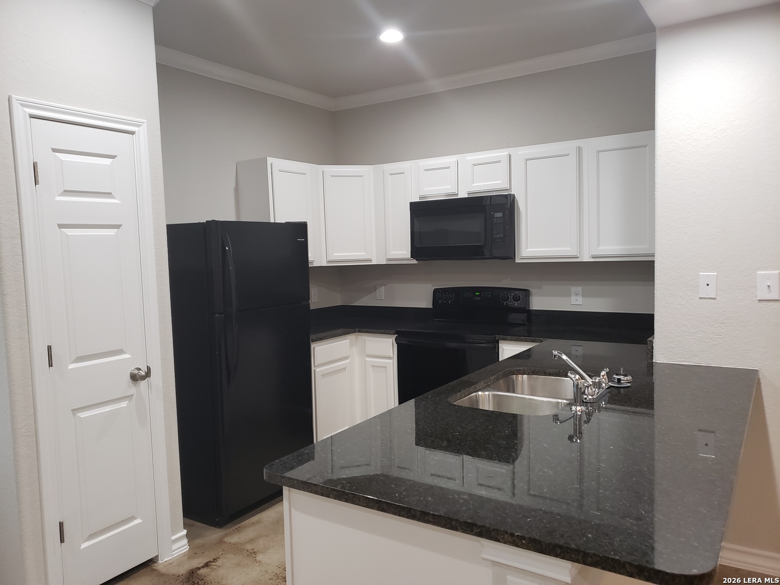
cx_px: 390
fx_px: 586
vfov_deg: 53.1
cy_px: 292
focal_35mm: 26
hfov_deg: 67.3
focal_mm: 4.3
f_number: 1.5
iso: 250
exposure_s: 1/60
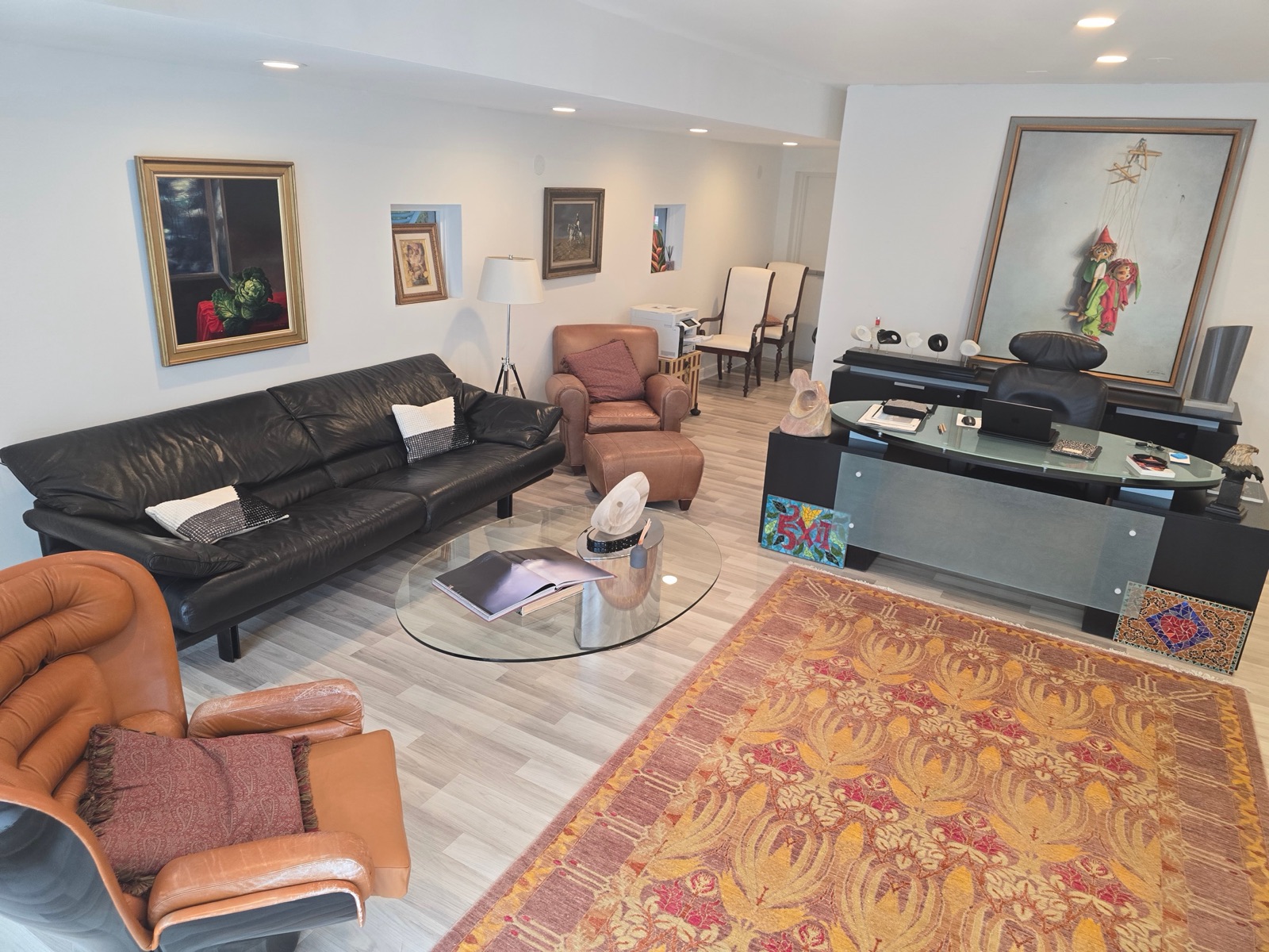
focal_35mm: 23
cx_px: 634
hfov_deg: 73.9
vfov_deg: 58.9
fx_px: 843
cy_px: 476
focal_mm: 6.3
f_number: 1.7
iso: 160
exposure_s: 1/120
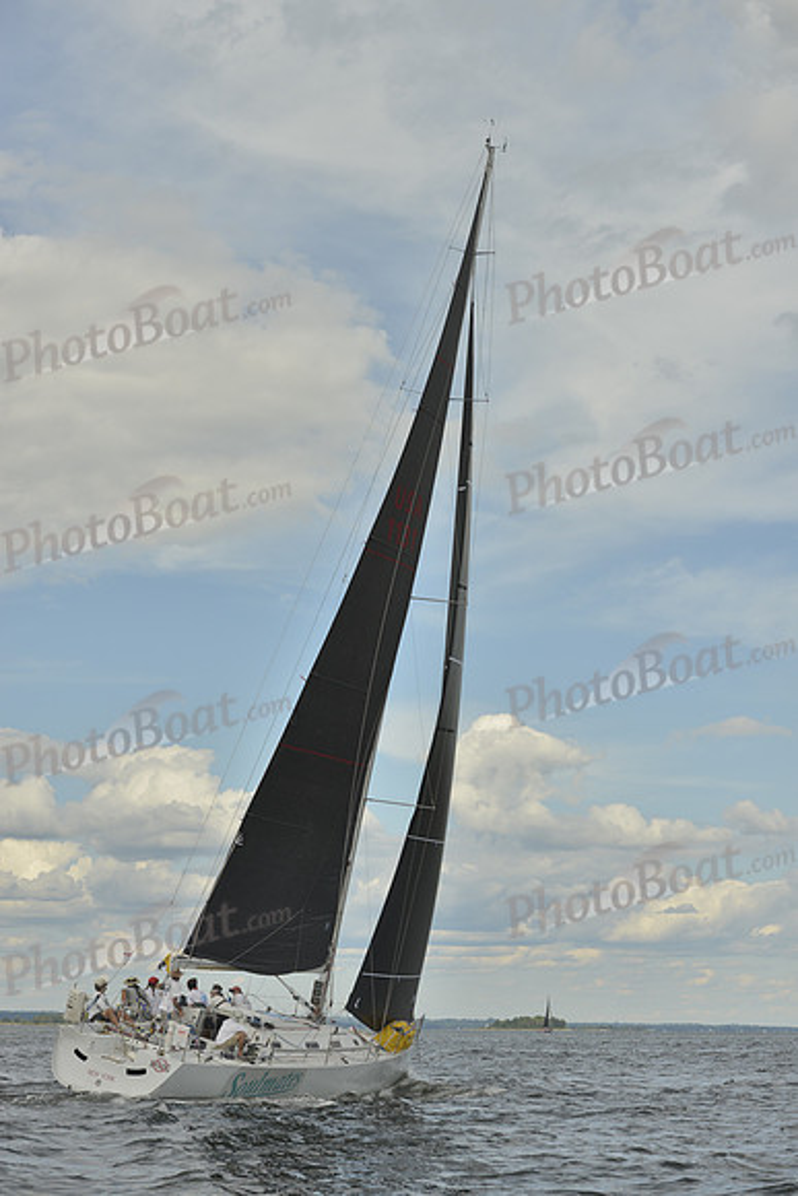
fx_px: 2326
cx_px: 399
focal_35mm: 70
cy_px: 598
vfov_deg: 28.8
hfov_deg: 19.5
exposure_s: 1/1000
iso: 200
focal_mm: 70
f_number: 8
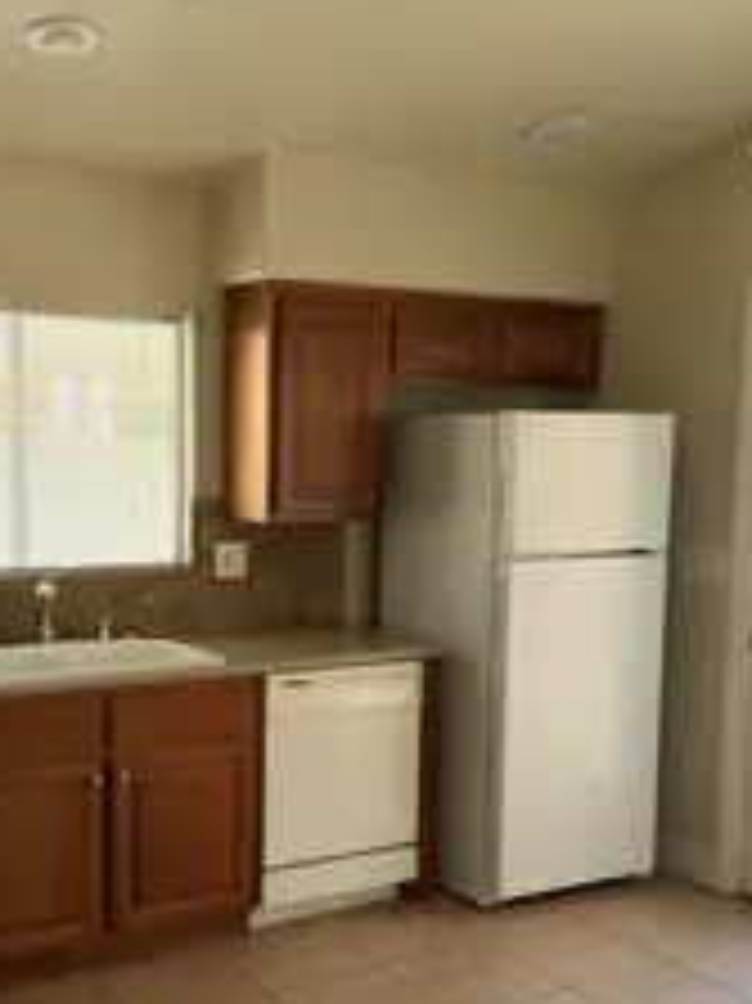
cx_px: 297
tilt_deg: -6.3
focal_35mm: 43
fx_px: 1247
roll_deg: -0.7
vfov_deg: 43.6
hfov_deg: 33.5
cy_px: 617
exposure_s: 1/187
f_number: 1.78
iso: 100
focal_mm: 6.76
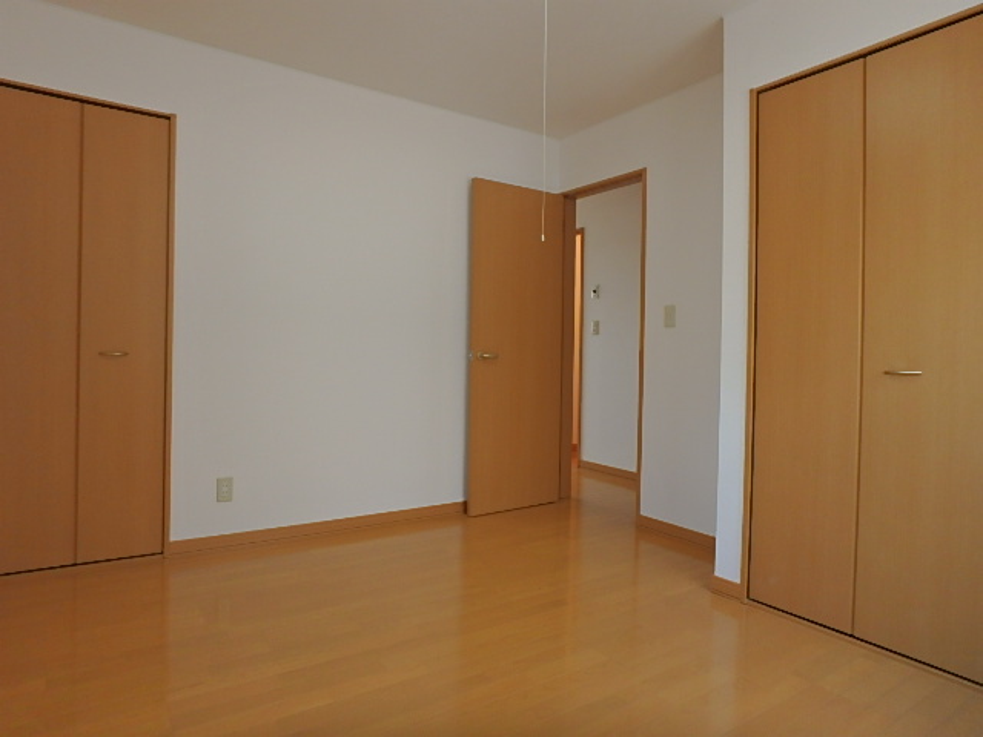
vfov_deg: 63.4
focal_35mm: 21
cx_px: 492
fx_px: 596
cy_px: 368
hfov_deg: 79.0
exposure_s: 1/60
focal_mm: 3.7
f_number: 3.5
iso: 160
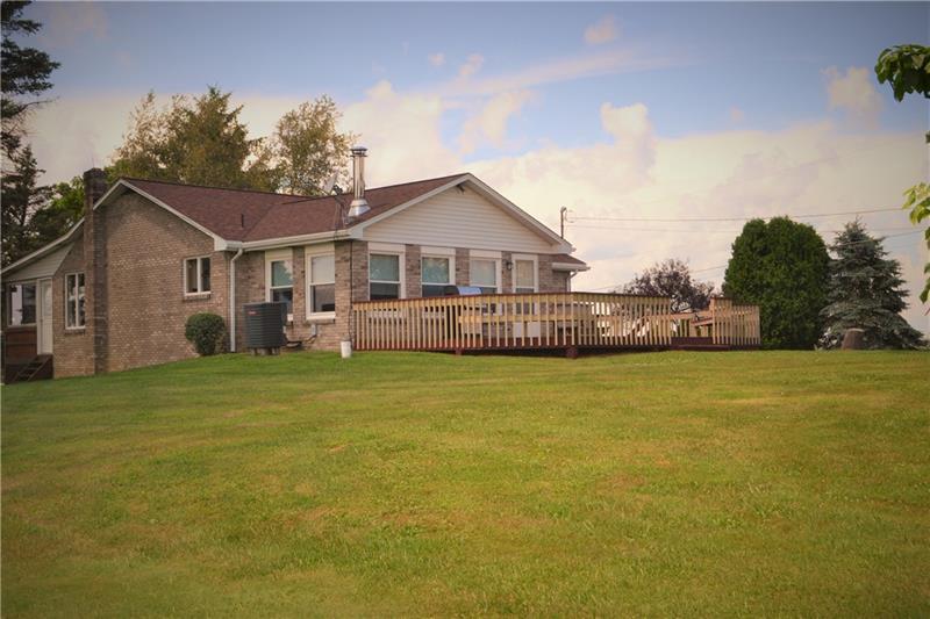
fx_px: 1240
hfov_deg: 41.1
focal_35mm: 48
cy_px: 310
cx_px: 465
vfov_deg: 28.1
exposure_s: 1/200
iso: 100
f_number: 9
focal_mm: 32
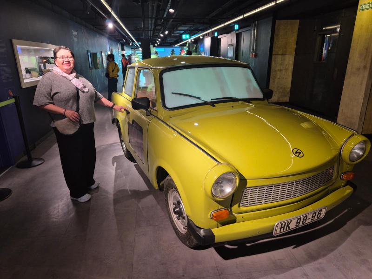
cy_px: 140
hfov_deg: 73.9
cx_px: 186
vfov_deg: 58.9
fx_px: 247
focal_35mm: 23
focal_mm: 5.4
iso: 320
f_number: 1.8
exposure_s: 1/42
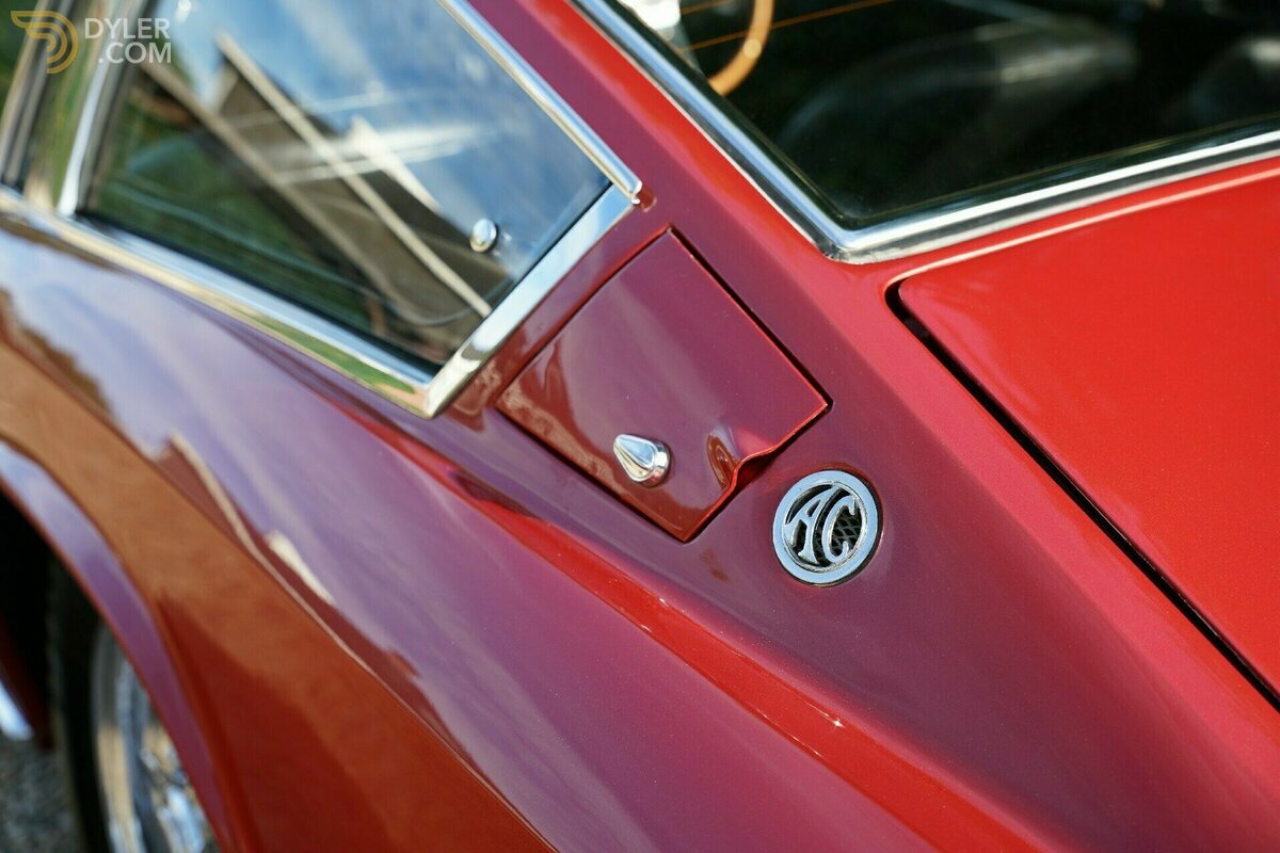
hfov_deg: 38.3
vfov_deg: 26.0
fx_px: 1845
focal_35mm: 52
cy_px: 426
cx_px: 640
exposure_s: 1/160
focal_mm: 51.9
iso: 200
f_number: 4
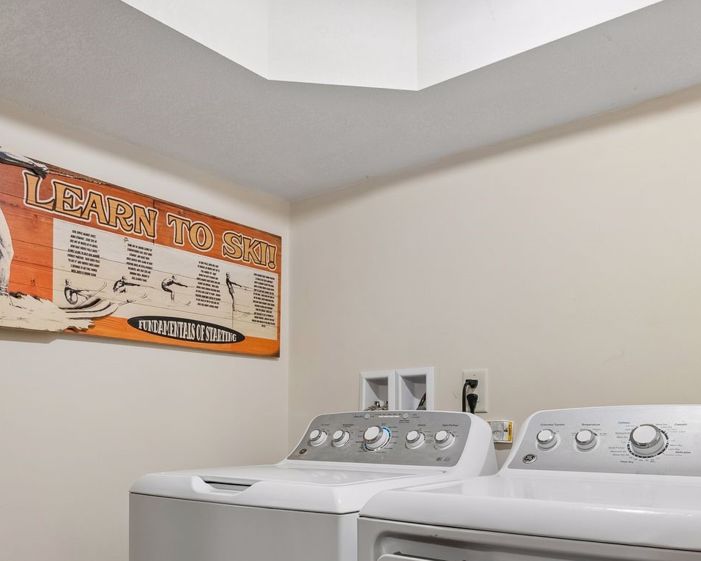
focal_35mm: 32
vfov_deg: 43.8
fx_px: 664
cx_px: 354
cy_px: 443
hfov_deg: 55.7
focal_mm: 17
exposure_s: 1/15
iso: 800
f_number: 8
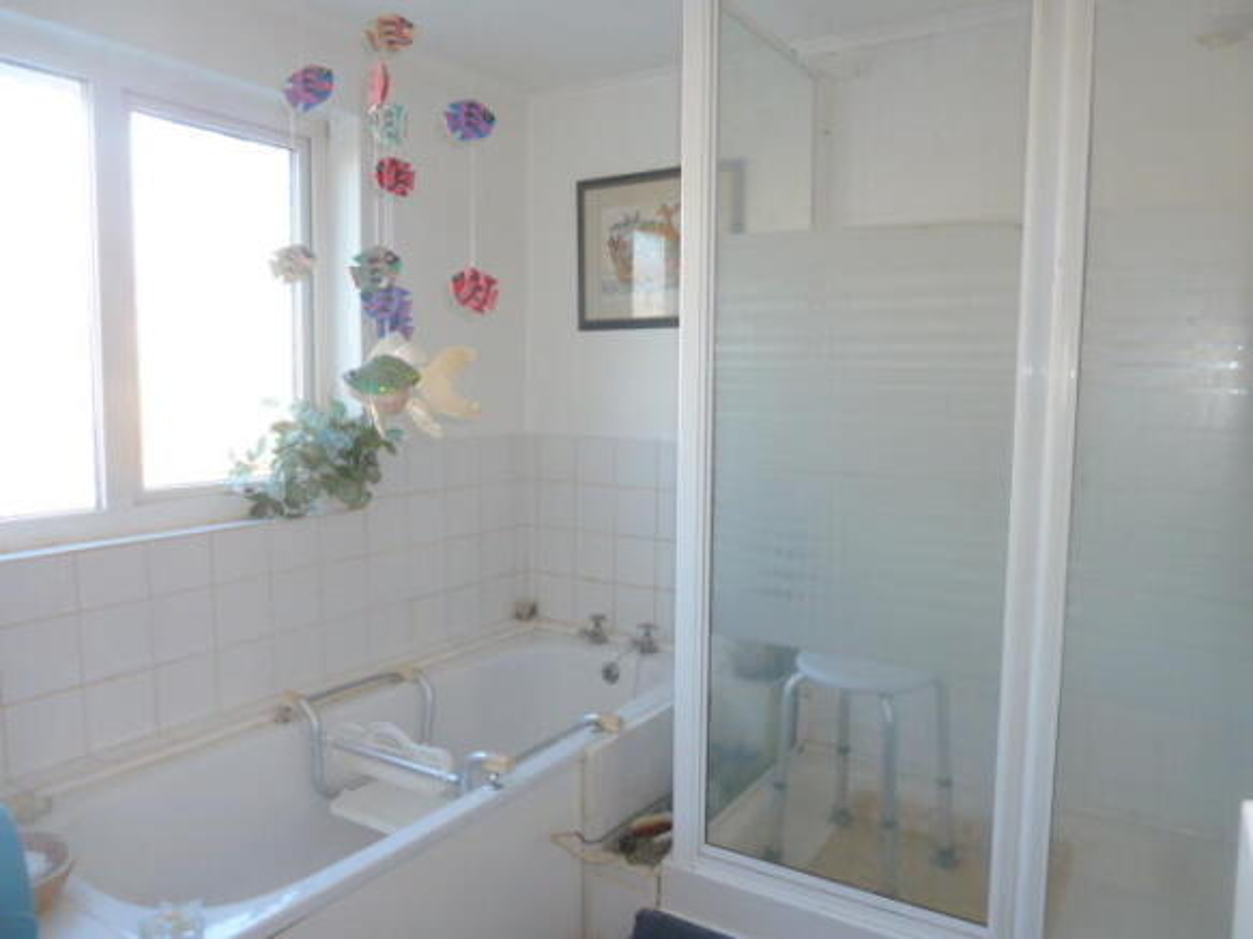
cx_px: 626
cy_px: 470
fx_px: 905
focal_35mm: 25
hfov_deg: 69.4
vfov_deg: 54.9
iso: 125
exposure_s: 1/30
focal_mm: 4.1
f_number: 3.3
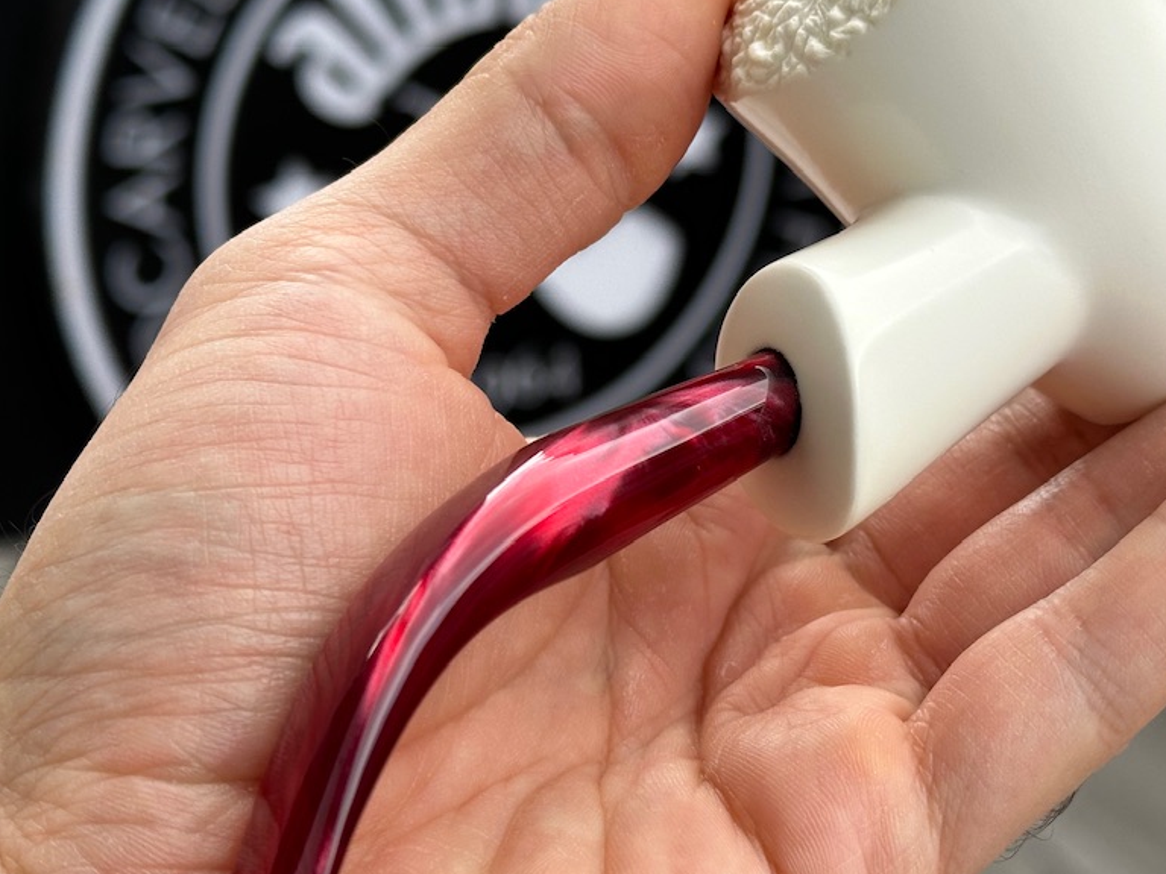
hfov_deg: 24.4
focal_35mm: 80
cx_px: 679
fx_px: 2695
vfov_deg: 18.4
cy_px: 351
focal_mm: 6.86
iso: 64
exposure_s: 1/491
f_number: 1.78
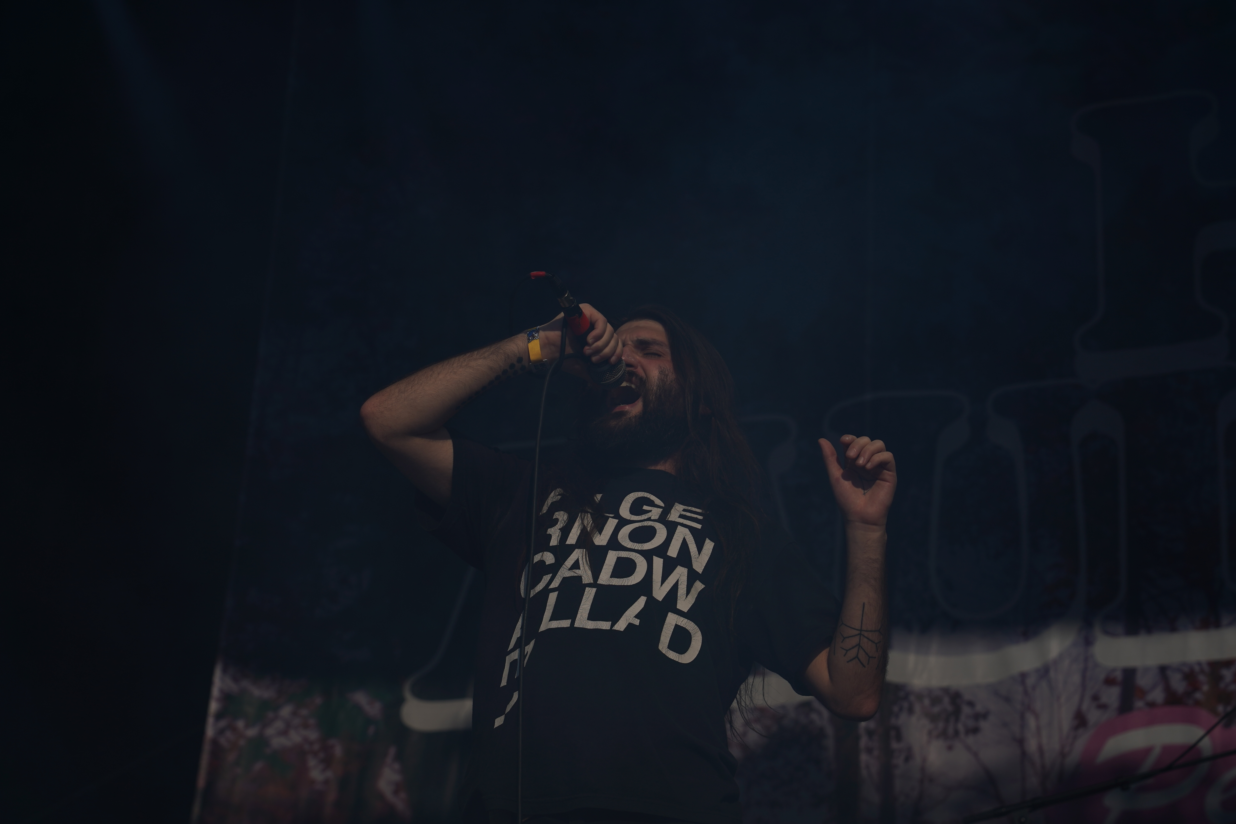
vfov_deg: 13.0
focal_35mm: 105
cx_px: 618
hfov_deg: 19.5
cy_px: 412
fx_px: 3605
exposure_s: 1/1600
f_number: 8
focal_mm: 105
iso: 100
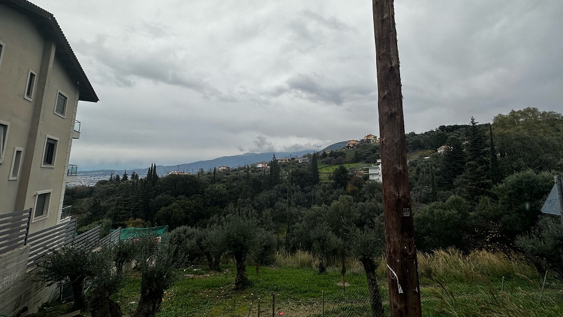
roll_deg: -0.3
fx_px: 239
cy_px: 138
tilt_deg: +8.9
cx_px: 294
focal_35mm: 16
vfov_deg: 66.9
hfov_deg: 99.3
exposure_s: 1/1825
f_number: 2.2
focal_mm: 2.22
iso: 50
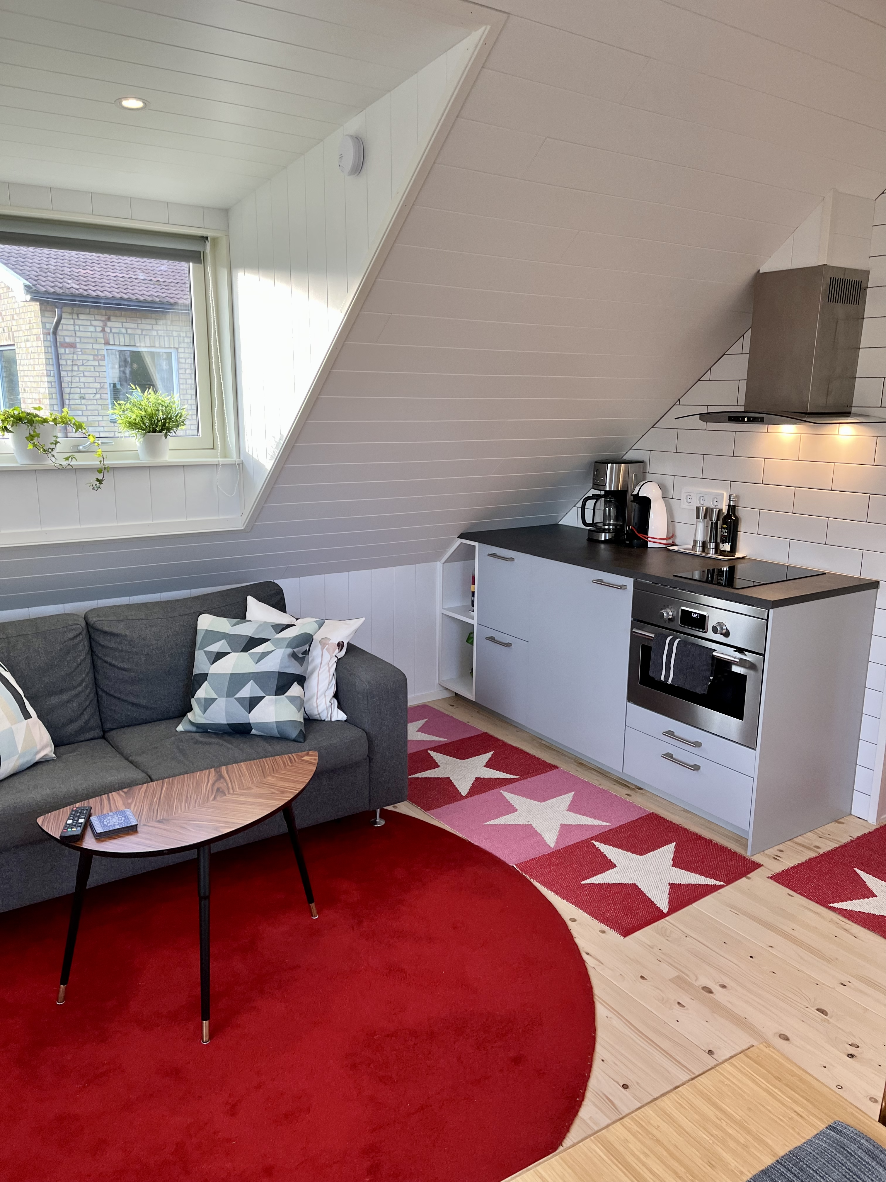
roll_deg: -0.4
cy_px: 591
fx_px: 887
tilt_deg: -12.4
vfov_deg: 67.3
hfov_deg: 53.1
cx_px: 443
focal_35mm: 26
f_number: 1.6
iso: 100
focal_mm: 5.1
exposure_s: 1/100
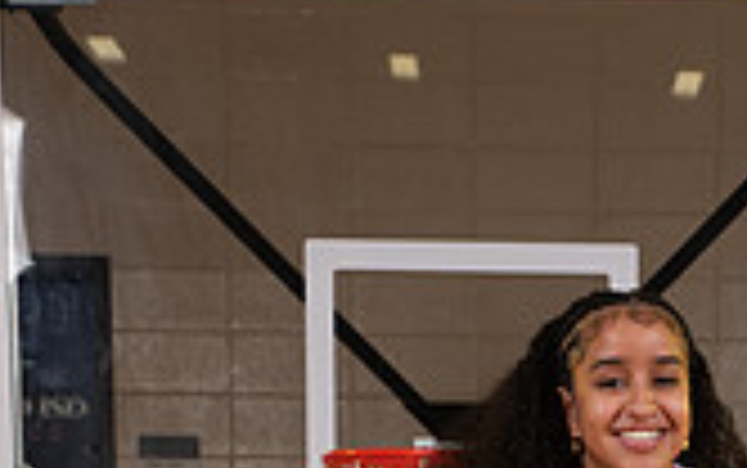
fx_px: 2363
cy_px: 986
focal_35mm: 116
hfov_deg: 17.8
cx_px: 612
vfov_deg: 10.3
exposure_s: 1/320
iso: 320
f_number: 7.1
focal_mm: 42
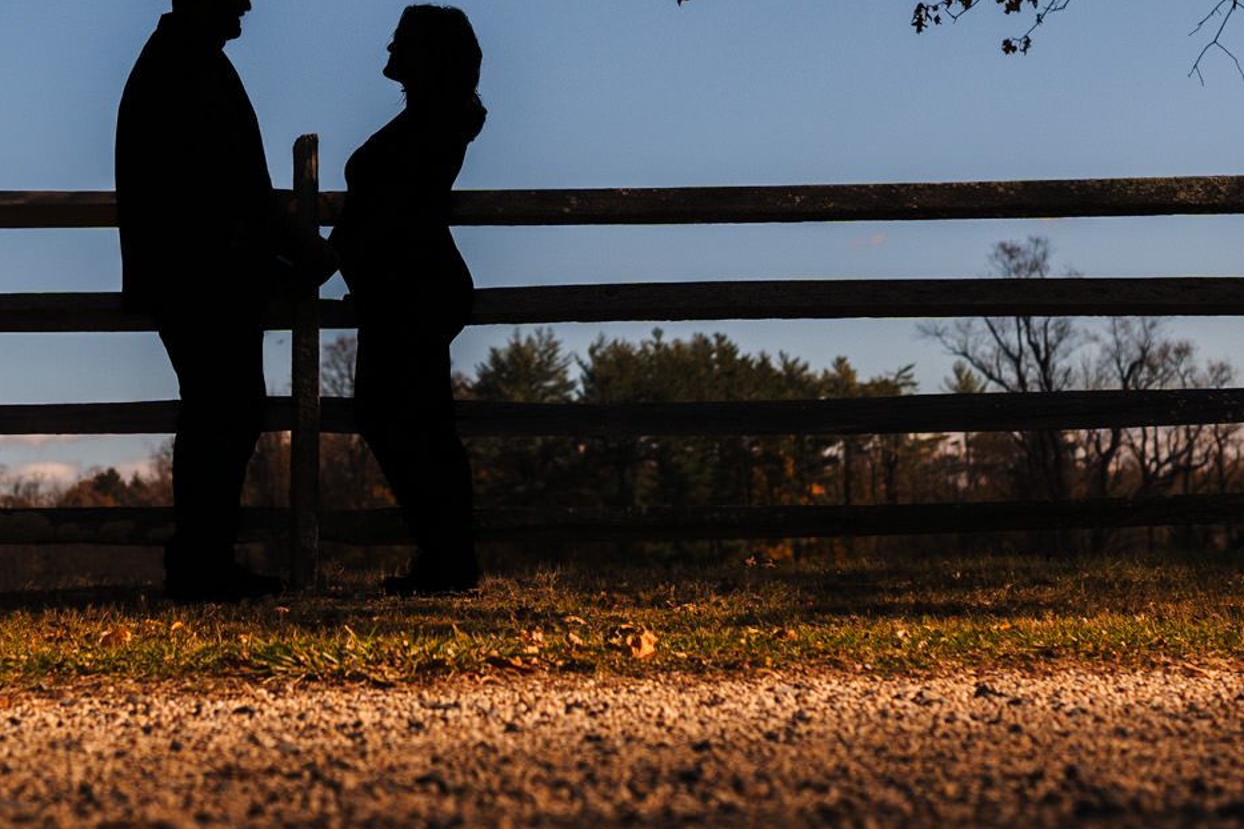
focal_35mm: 90
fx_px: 3110
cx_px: 397
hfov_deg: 22.5
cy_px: 164
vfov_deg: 15.1
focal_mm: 35
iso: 250
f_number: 2.4
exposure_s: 1/24000
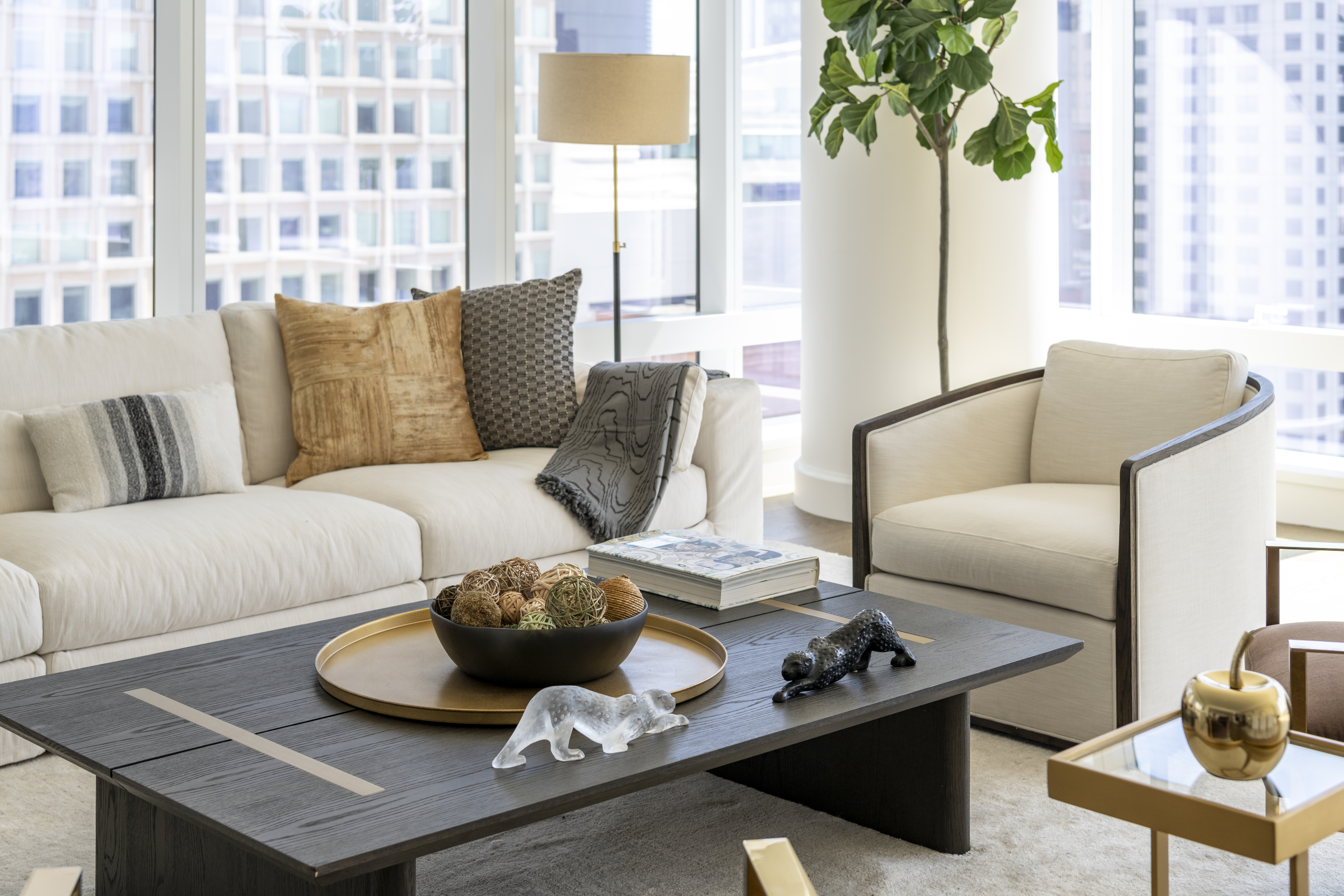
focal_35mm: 50
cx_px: 672
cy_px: 448
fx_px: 1867
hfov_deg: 39.6
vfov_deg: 27.0
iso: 250
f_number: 5
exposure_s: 1/160
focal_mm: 50
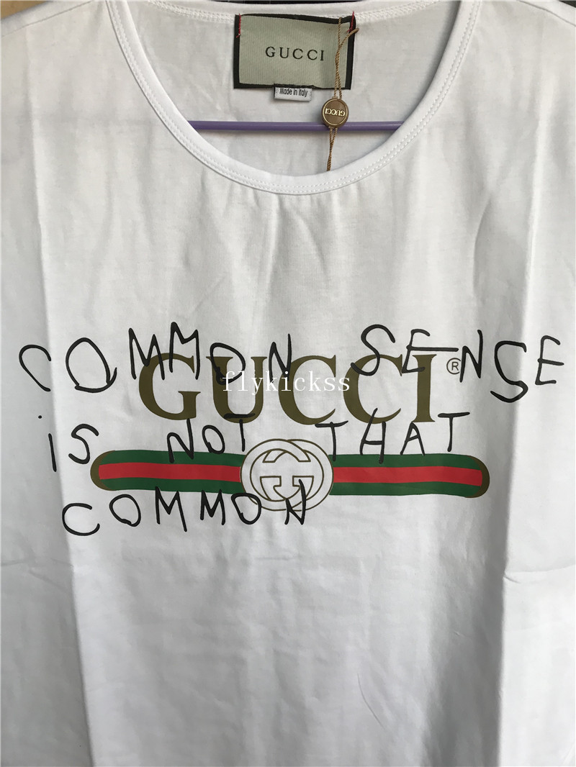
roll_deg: -2.2
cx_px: 288
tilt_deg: -8.5
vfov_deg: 63.4
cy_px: 384
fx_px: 621
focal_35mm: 28
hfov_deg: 49.8
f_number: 1.8
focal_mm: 3.99
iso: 32
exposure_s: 1/100
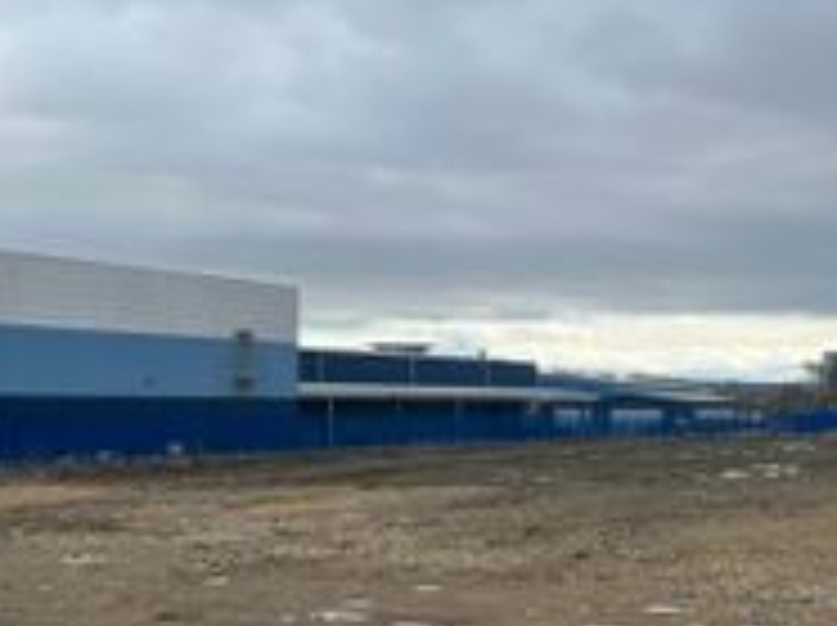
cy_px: 401
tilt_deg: +0.9
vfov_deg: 25.9
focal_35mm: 56
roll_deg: +2.1
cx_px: 778
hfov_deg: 32.4
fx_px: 1352
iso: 50
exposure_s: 1/2208
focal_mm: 5.7
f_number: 1.5
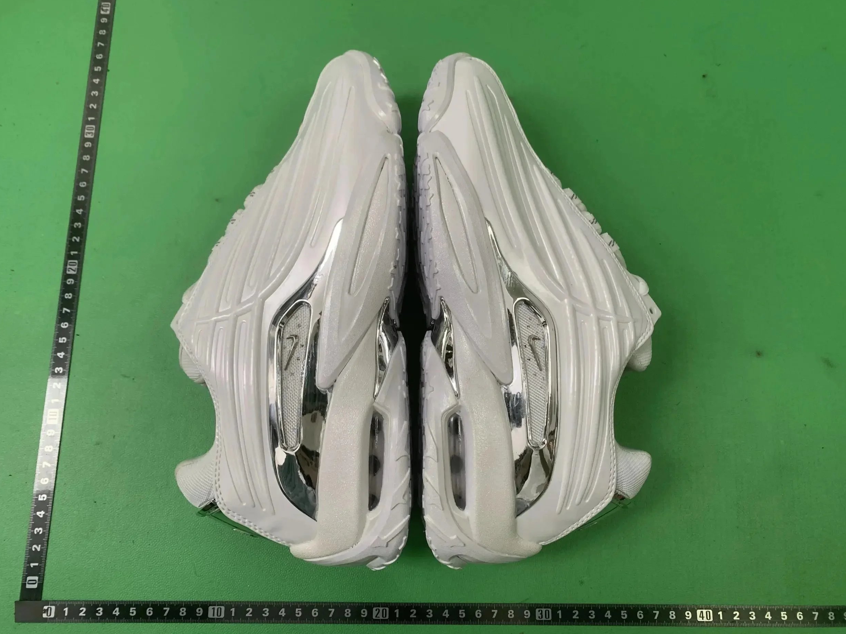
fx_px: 660
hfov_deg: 65.3
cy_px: 308
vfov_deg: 51.4
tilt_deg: -77.4
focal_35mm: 27
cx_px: 419
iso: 100
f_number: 1.8
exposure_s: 1/72
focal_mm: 4.25
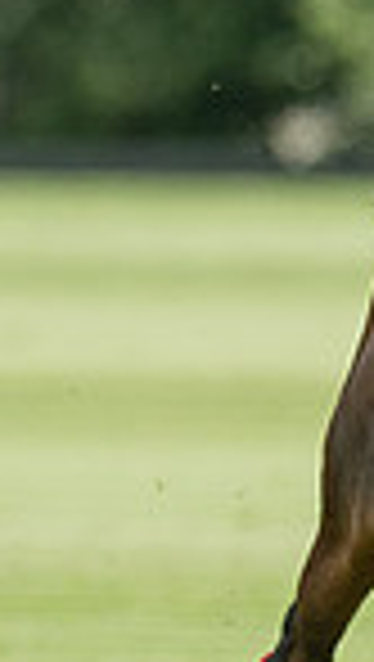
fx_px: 39097
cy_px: 260
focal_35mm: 2224
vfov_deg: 1.0
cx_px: 1344
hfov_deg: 0.5
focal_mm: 300
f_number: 2.8
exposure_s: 1/5000
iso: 320
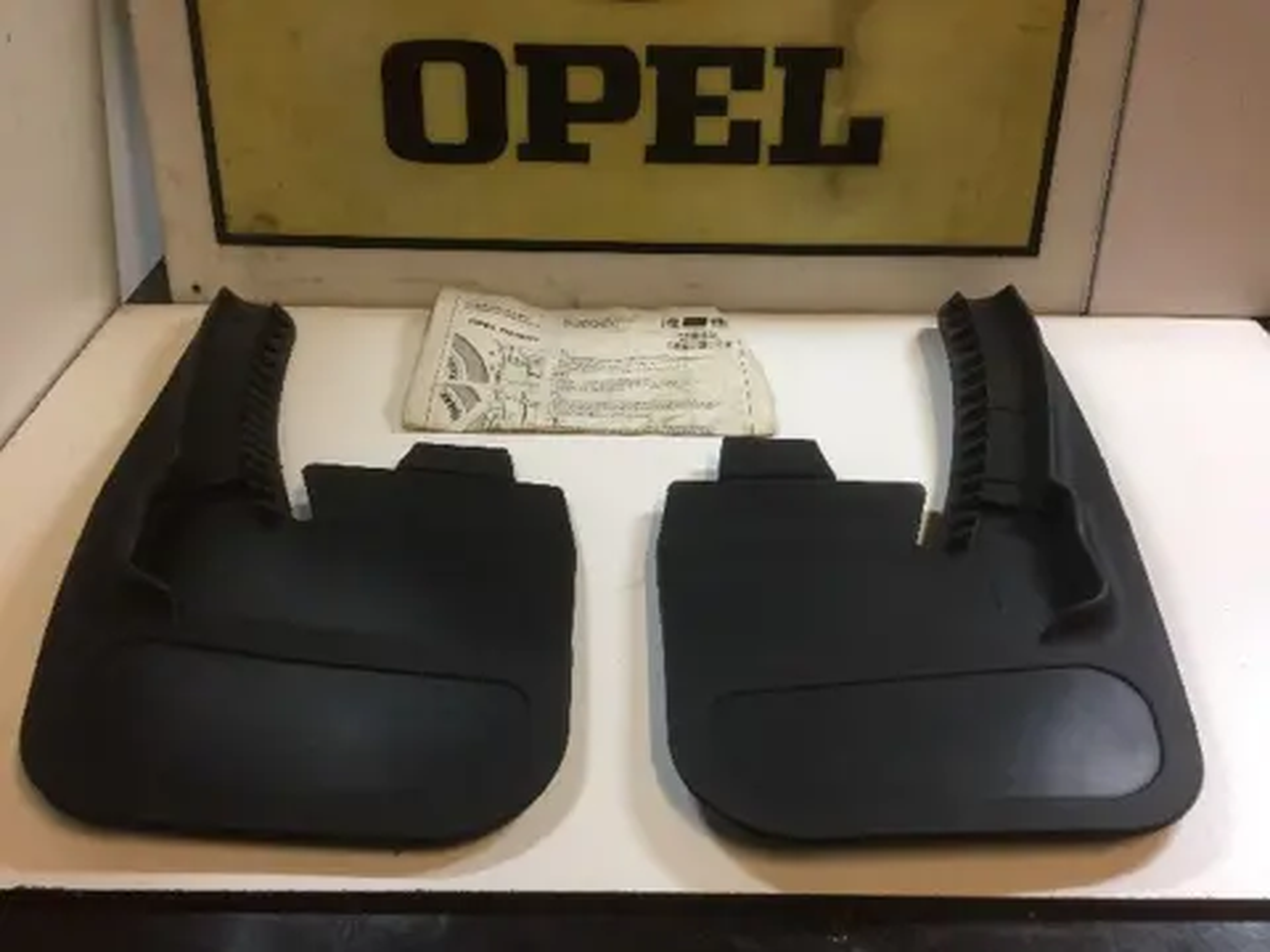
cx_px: 635
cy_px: 476
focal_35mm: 29
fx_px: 1064
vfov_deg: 48.2
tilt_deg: -37.8
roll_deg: -0.4
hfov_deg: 61.7
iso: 125
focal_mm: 4.15
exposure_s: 1/33
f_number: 2.2
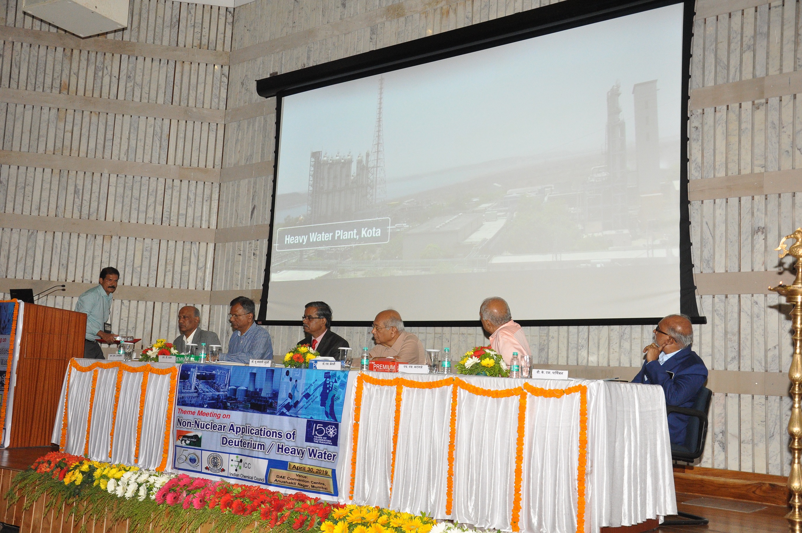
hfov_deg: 51.3
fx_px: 835
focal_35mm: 38
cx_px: 401
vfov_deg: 35.4
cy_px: 266
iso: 1600
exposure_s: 1/125
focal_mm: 25
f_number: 6.3
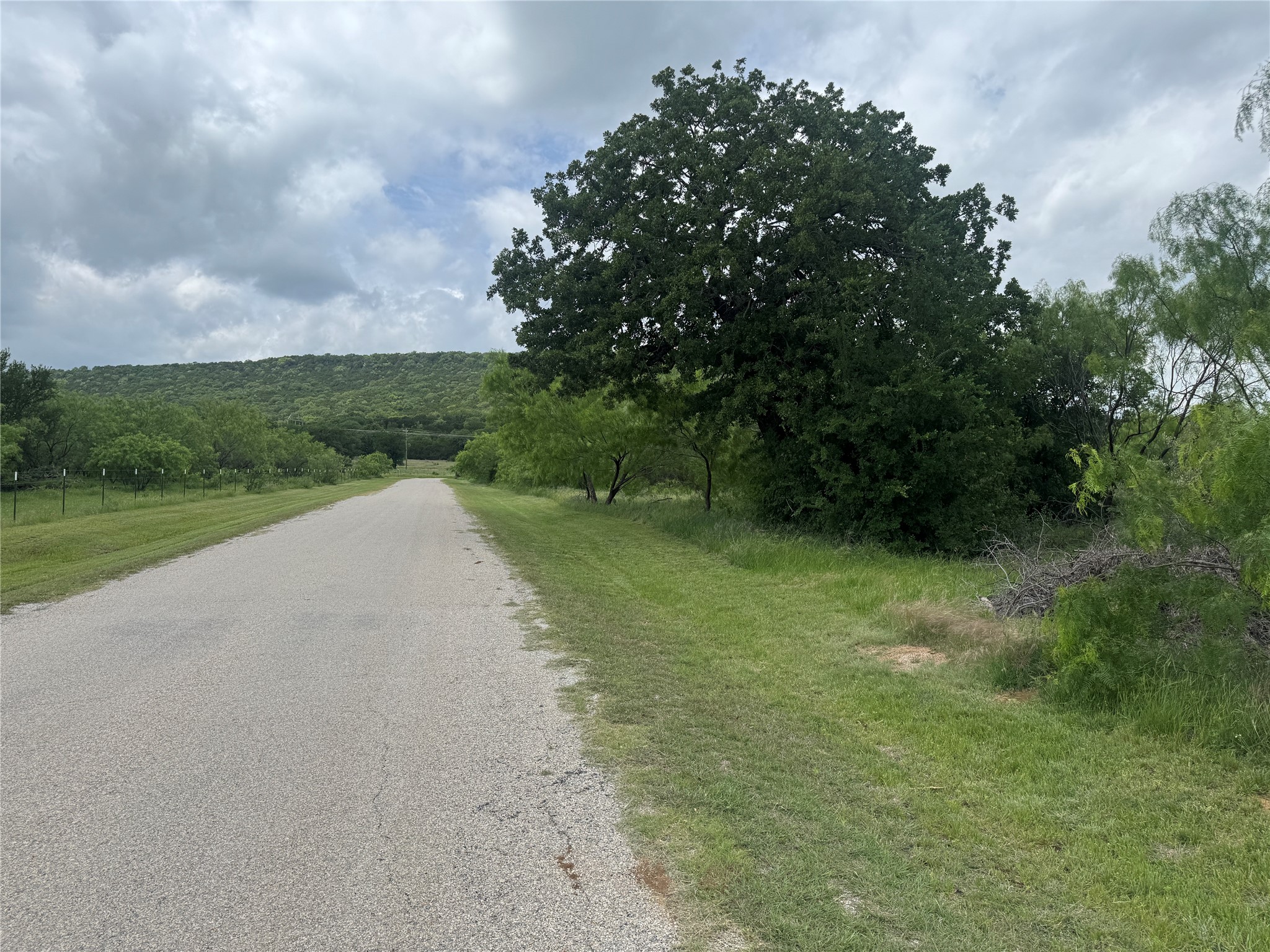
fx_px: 881
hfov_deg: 71.6
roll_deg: +0.0
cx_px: 635
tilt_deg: +0.4
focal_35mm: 24
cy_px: 476
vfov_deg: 56.8
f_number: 1.78
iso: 80
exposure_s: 1/5814
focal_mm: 6.76
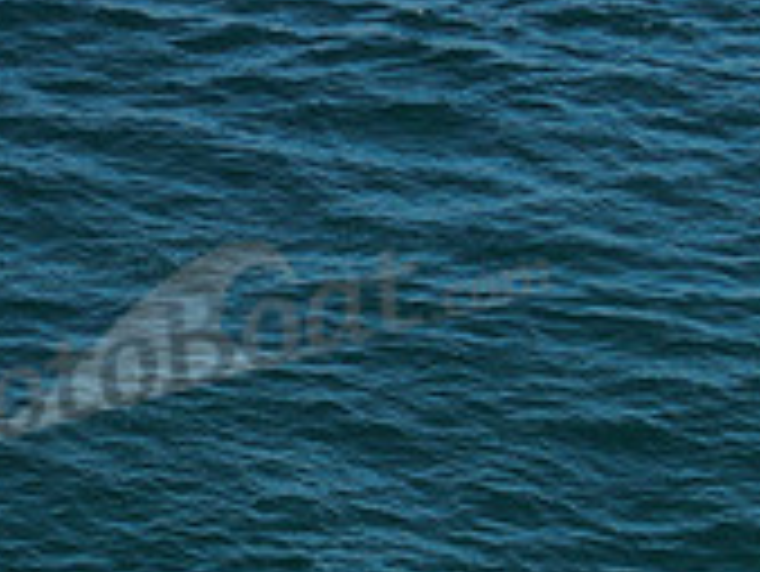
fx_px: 3625
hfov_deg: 11.4
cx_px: -418
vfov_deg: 9.0
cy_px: 155
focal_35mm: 165
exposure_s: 1/800
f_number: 3.8
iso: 100
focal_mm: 8.6
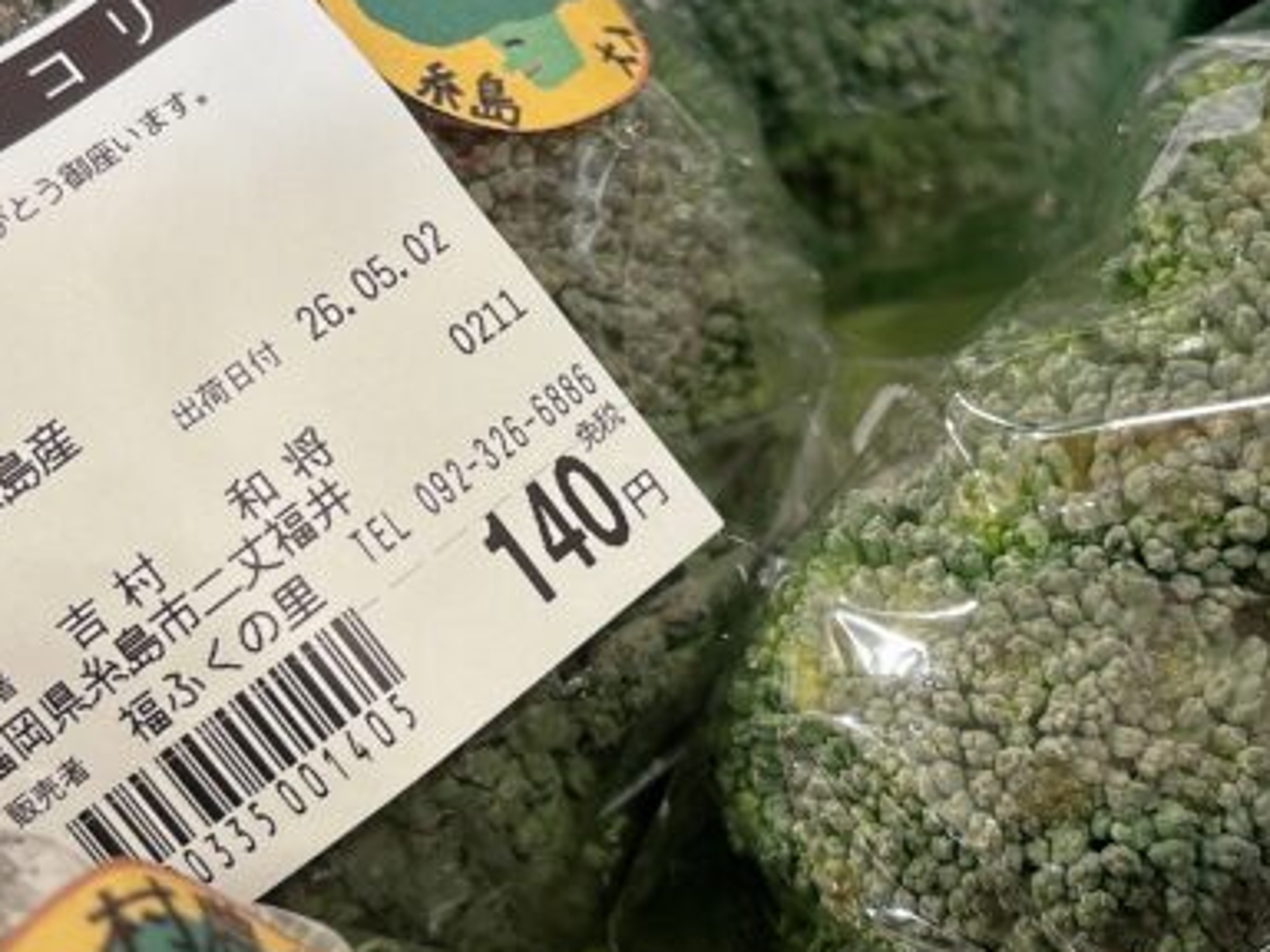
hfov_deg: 29.8
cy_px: 383
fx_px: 2385
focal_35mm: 65
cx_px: 595
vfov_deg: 22.6
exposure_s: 1/60
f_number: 1.6
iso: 100
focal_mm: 5.96
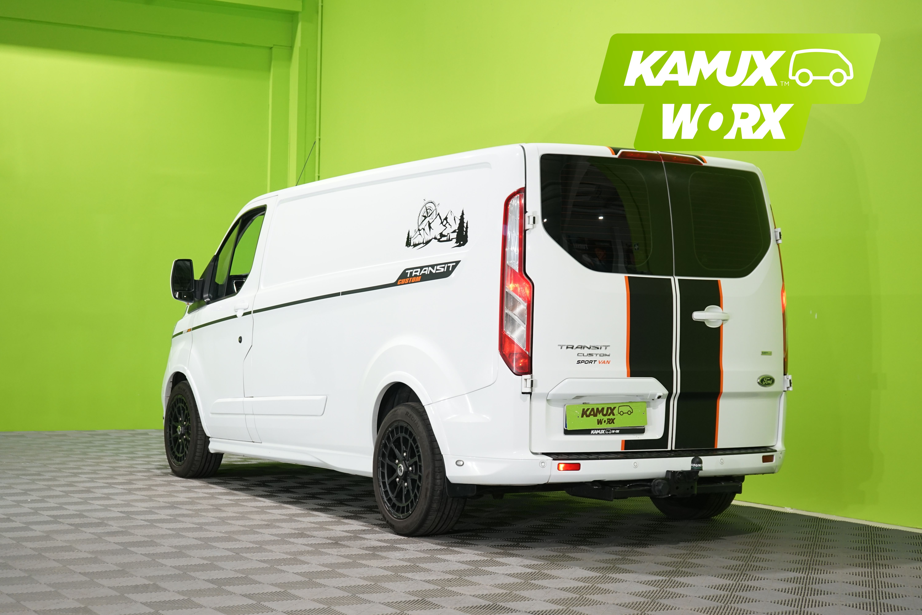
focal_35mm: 57
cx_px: 461
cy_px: 308
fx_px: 1460
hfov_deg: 35.1
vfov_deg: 23.8
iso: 800
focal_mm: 57
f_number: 5.6
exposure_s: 1/30
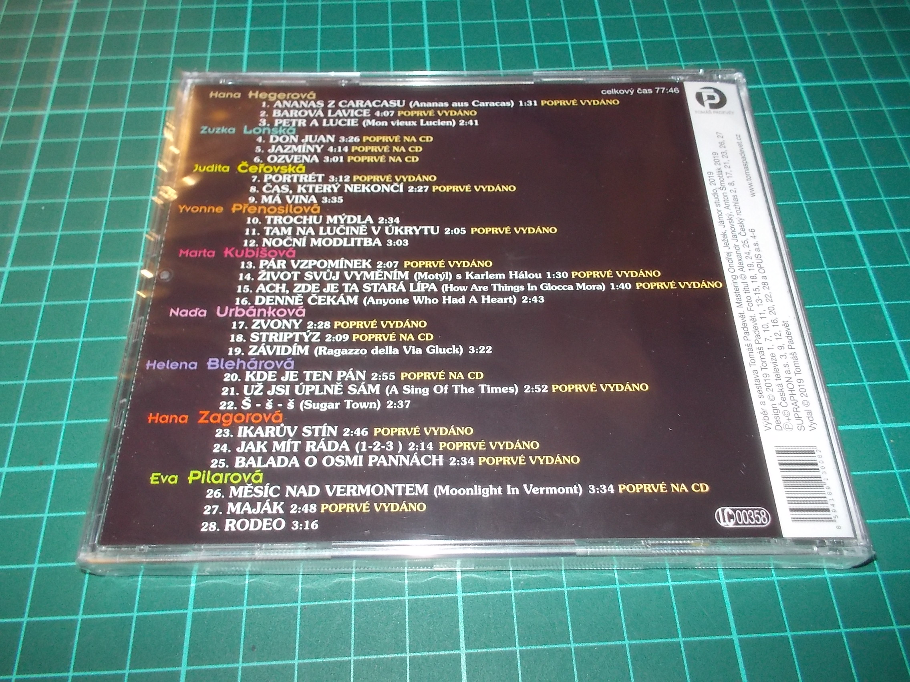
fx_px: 762
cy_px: 341
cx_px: 455
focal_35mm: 29
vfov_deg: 48.2
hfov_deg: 61.7
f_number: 3.3
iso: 200
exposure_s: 1/30
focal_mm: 4.1
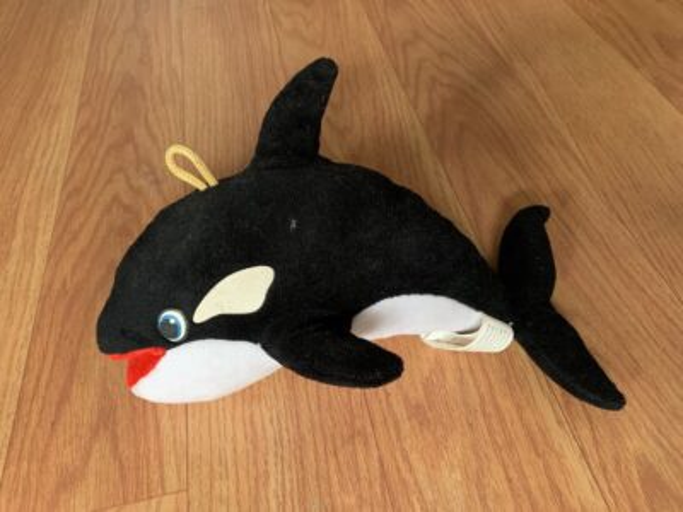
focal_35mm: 26
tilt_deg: -50.7
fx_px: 513
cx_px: 342
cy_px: 256
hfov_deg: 67.3
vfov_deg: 53.1
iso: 320
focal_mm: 4.25
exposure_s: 1/60
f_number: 1.8
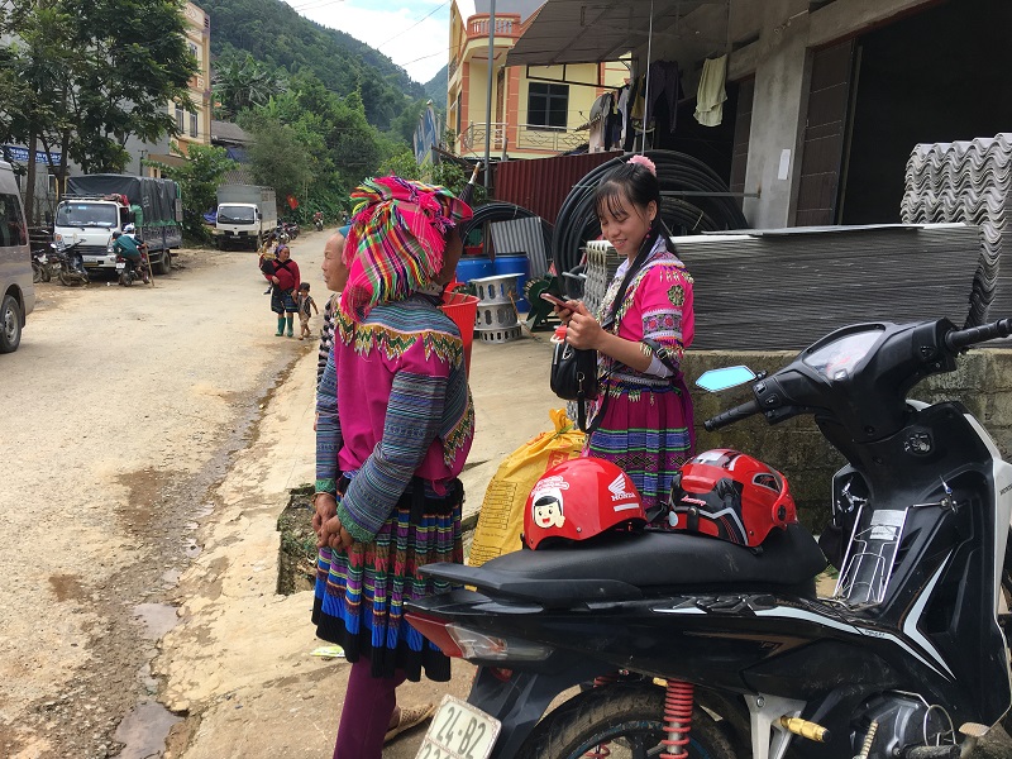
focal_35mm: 29
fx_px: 848
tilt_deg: -8.9
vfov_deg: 48.2
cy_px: 380
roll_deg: -2.8
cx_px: 506
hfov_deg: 61.7
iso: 25
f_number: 2.2
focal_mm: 4.15
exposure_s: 1/793
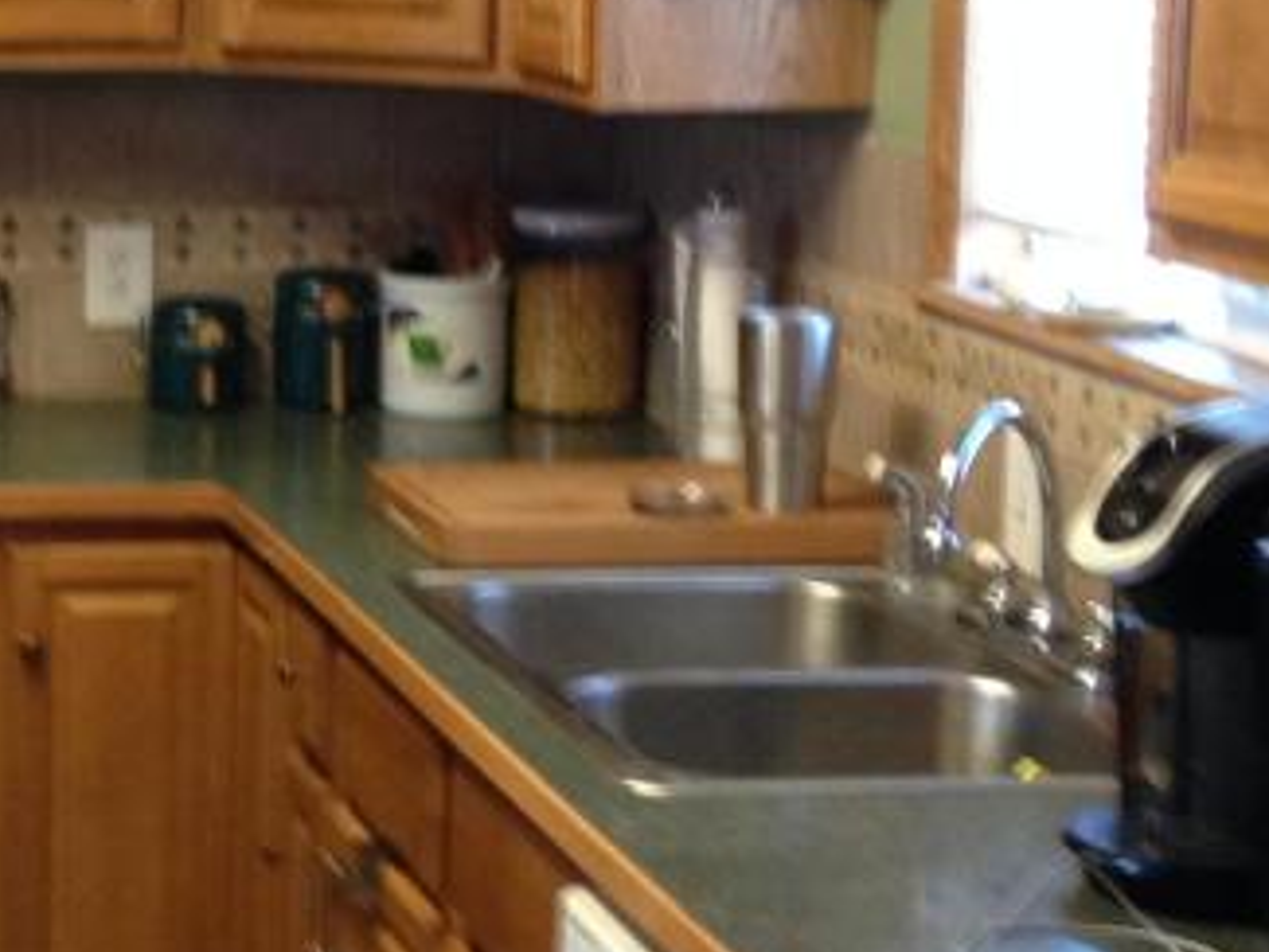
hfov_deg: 18.3
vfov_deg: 14.2
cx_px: -74
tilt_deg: -7.3
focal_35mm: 104
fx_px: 3814
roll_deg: -0.5
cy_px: 285
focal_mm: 4.12
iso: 160
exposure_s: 1/20
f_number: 2.4
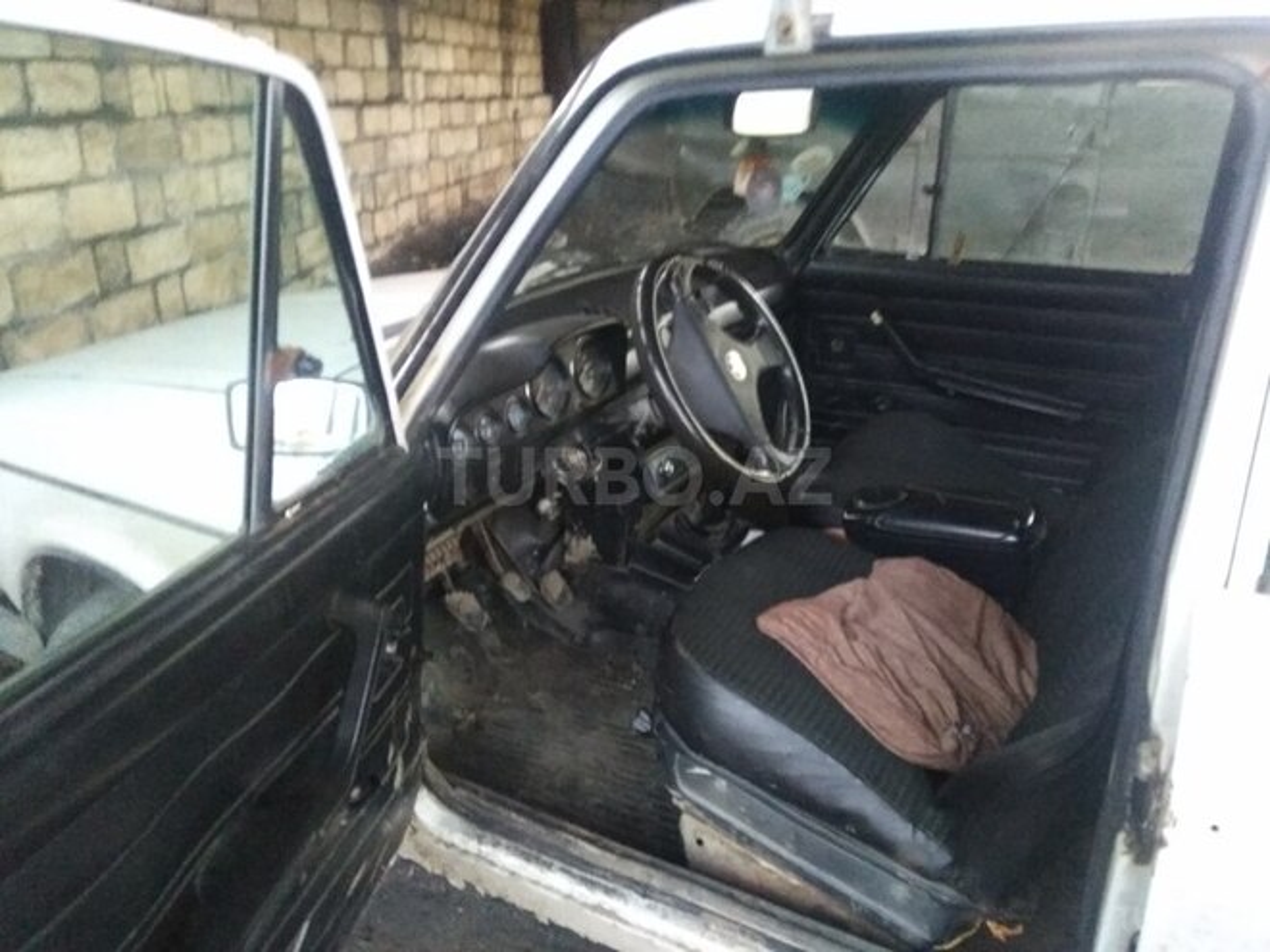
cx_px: 635
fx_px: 770
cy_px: 476
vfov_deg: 63.4
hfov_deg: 79.0
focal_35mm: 21
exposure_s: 1/14
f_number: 2
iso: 1639
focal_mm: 3.57
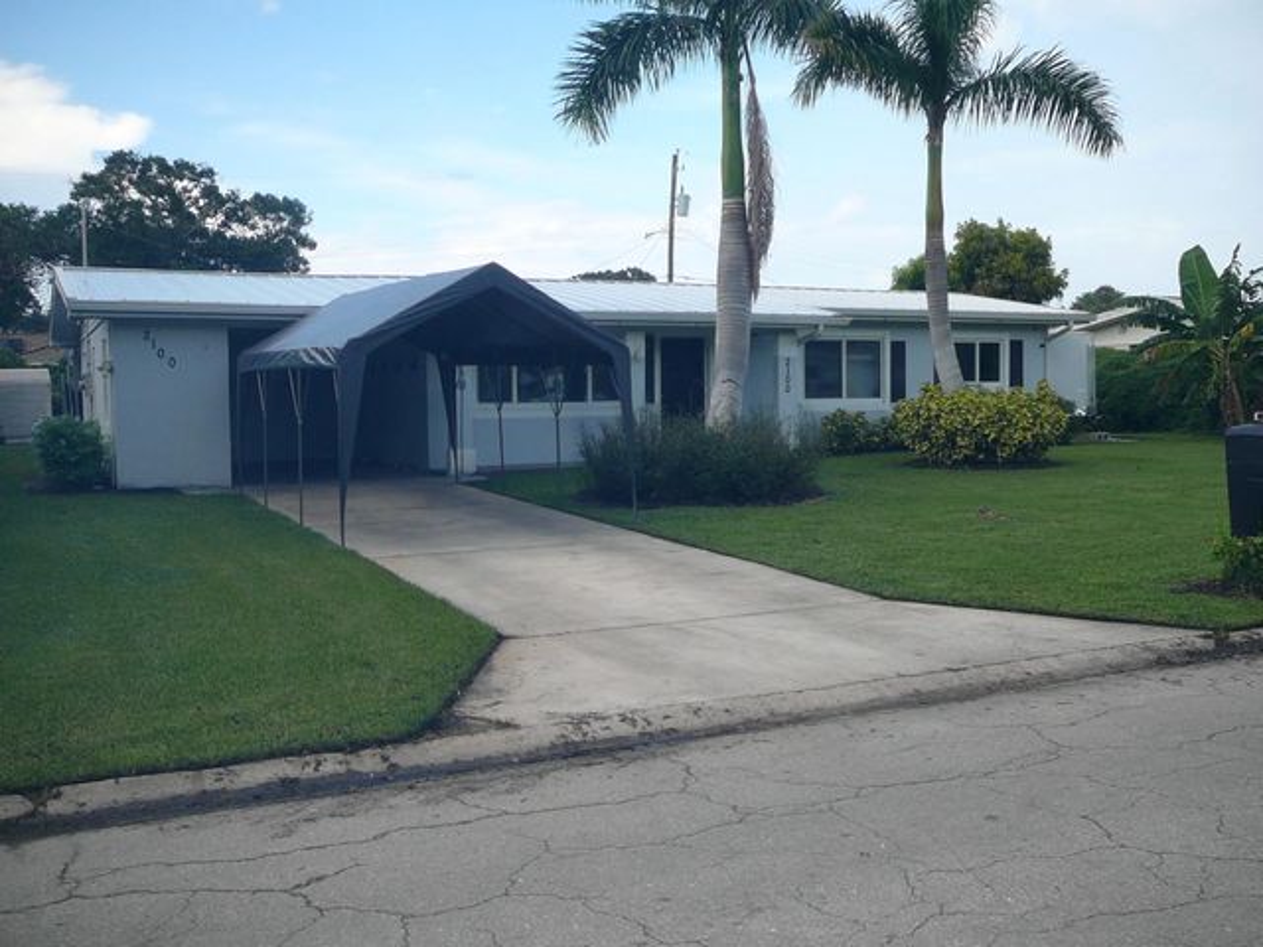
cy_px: 474
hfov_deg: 52.6
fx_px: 1277
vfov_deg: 40.7
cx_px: 632
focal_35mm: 35
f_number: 2.8
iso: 80
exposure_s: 1/640
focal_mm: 5.2
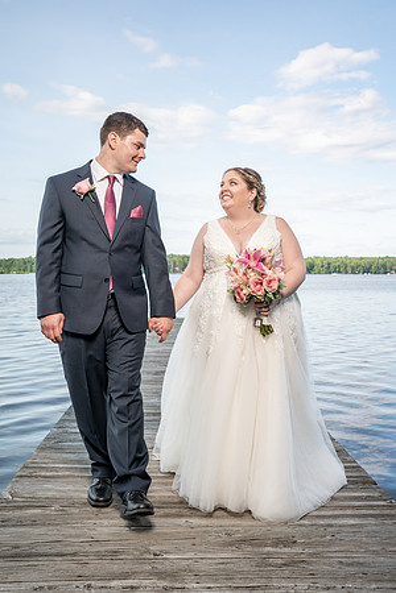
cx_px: 198
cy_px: 296
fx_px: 610
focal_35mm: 37
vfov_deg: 51.9
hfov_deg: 35.9
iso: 100
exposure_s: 1/200
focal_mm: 37
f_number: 5.6
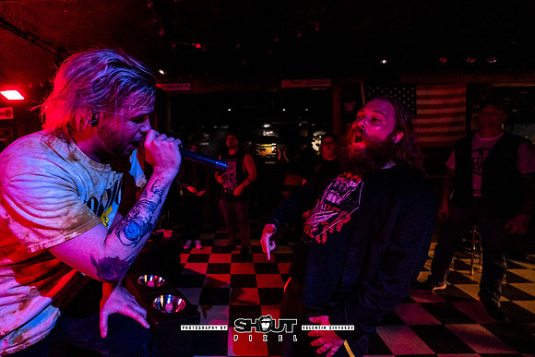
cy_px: 154
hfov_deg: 96.5
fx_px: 237
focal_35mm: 16
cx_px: 233
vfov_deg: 73.7
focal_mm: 14
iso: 2000
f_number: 2.8
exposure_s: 1/200
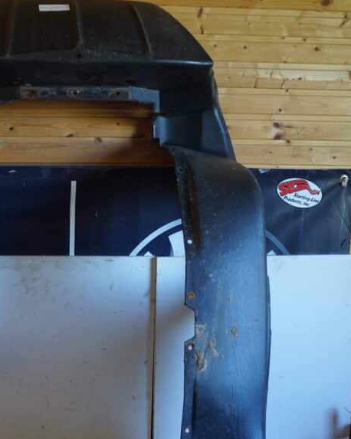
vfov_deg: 35.4
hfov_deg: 28.3
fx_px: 686
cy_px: 258
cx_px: 95
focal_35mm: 53
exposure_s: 1/60
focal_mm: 21
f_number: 4
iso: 400
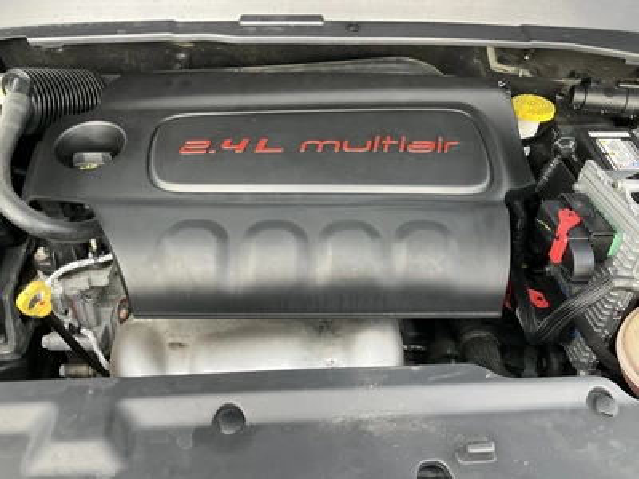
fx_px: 535
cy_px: 240
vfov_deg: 48.2
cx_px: 320
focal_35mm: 29
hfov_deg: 61.7
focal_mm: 3
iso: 125
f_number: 1.8
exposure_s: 1/60
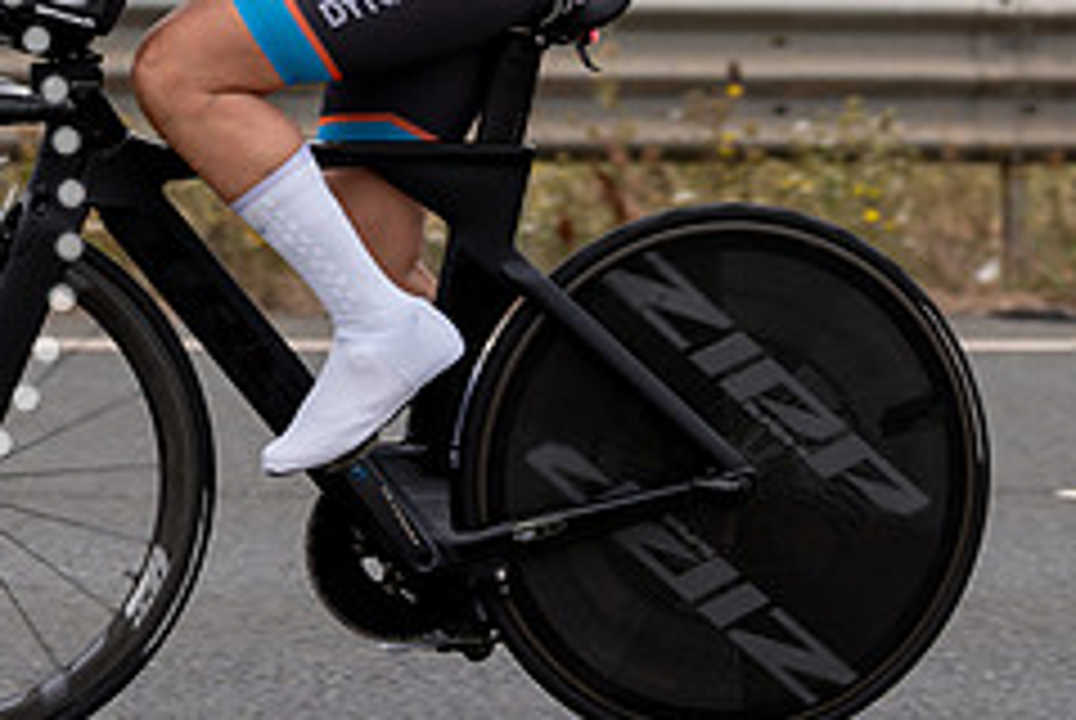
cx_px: 360
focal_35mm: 182
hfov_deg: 11.3
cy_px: -29
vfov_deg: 7.5
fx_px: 5446
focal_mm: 70
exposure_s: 1/800
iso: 100
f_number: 3.2
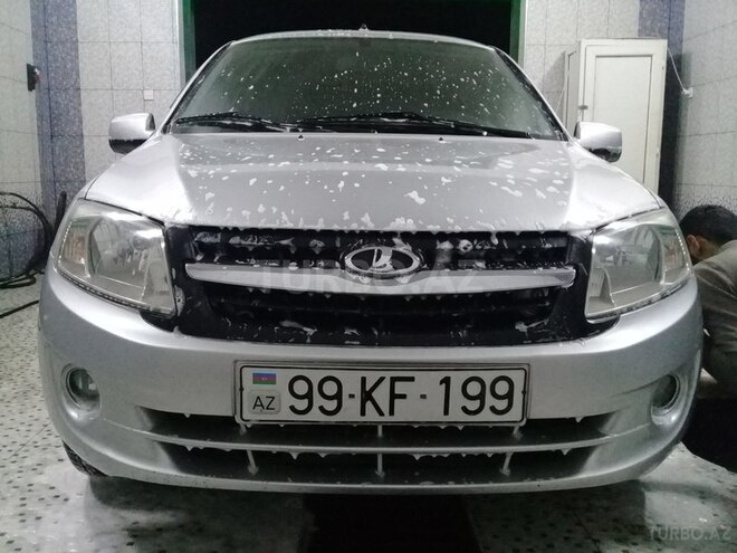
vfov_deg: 45.4
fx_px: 660
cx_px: 368
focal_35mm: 31
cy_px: 276
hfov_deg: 58.4
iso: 640
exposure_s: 1/17
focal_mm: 3.3
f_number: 2.2
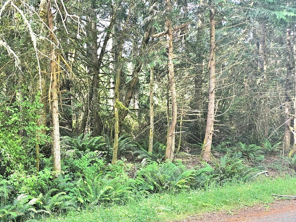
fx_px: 350
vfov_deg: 34.3
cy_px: 171
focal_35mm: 41
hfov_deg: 42.5
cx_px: 37
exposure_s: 1/149
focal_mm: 5.4
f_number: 1.8
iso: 80
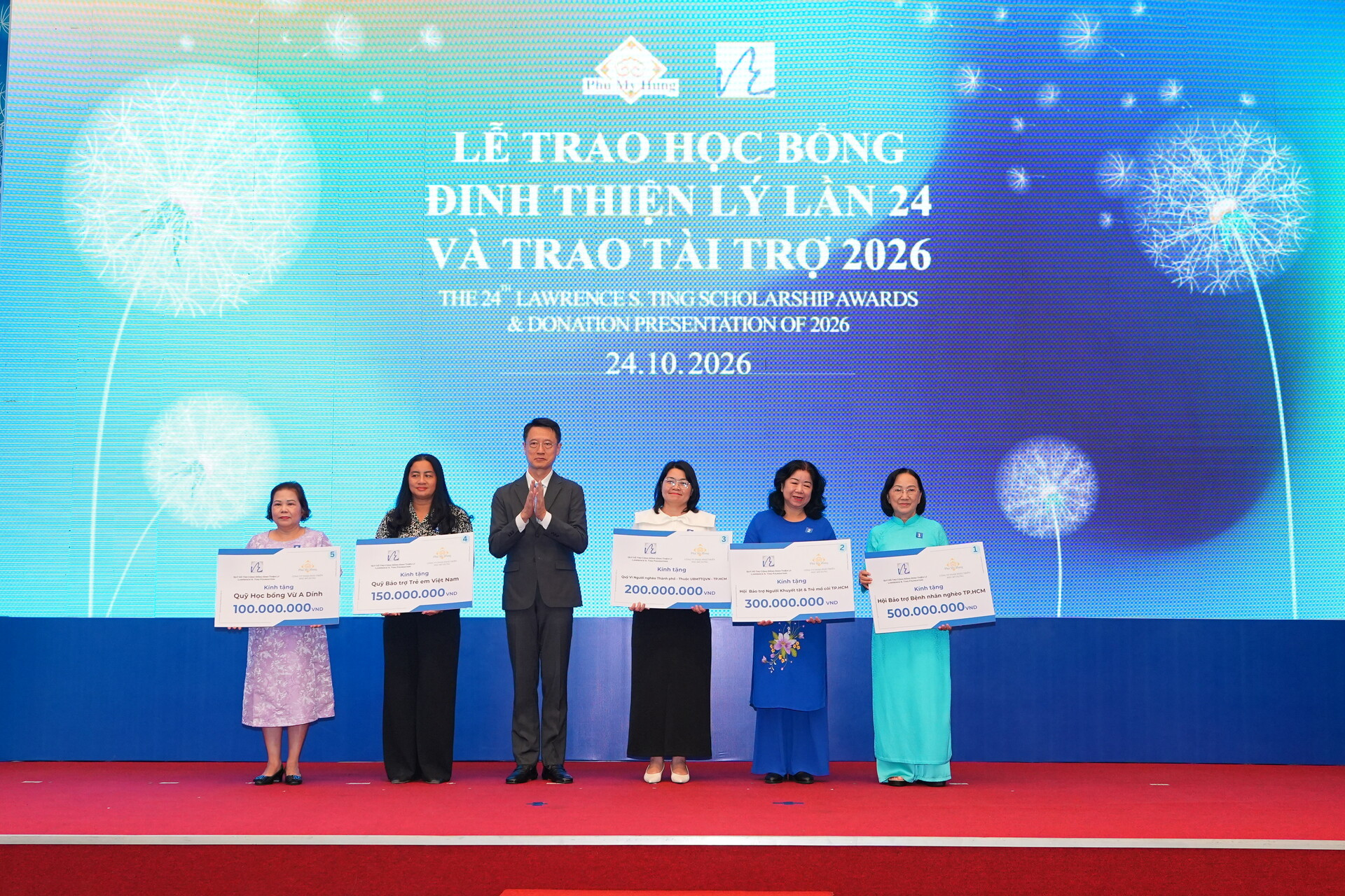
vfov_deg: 29.9
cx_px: 672
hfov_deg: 43.6
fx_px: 1681
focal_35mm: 45
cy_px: 448
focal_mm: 30
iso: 1600
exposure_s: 1/160
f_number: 4
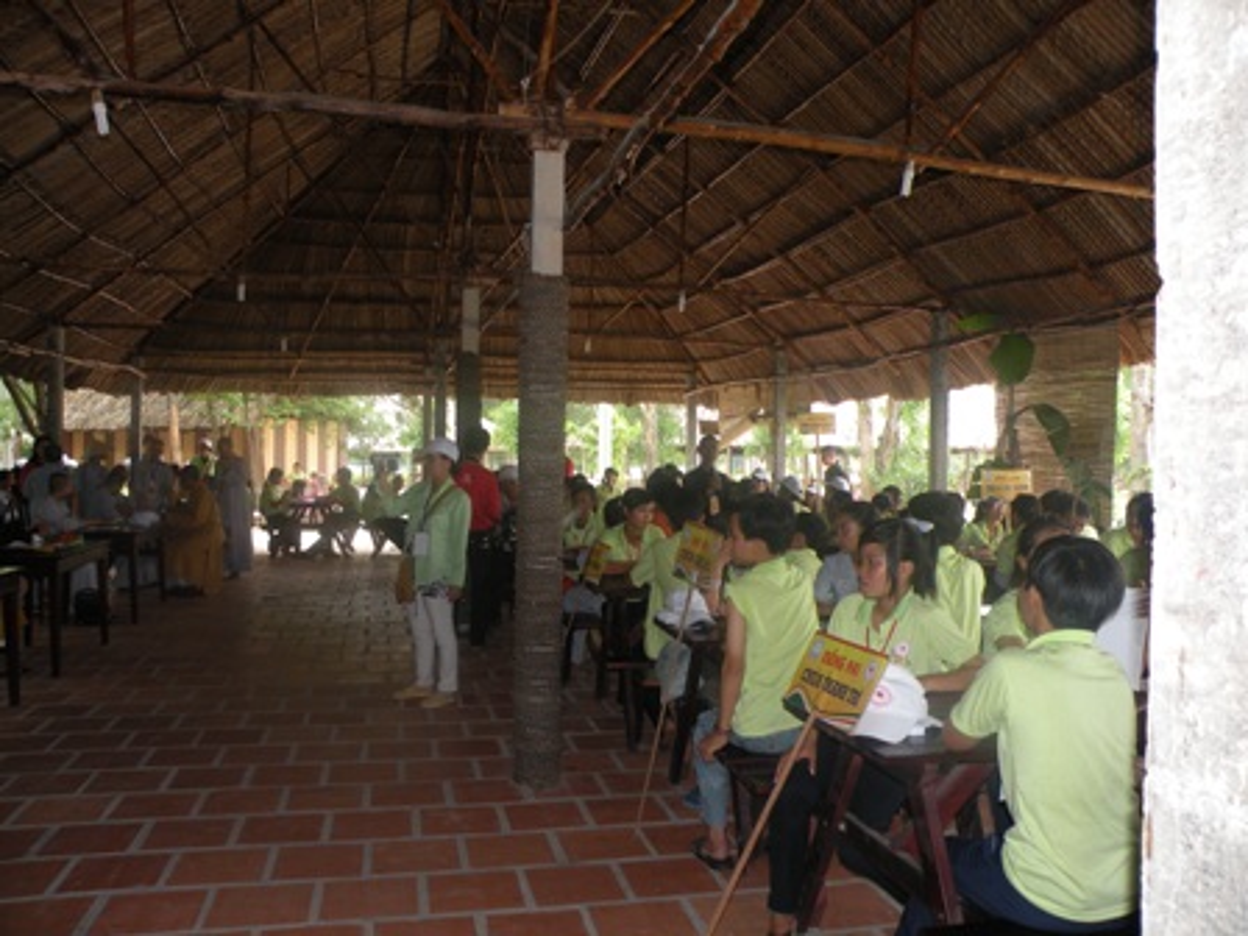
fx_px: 973
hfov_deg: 65.3
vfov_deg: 51.4
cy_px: 468
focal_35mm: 27
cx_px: 624
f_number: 2.8
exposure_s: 1/49
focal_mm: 4.7
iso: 68
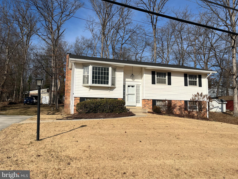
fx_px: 186
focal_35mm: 27
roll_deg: -1.5
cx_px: 123
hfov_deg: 65.3
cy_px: 87
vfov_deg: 51.3
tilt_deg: +4.3
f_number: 1.6
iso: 50
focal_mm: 5.1
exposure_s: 1/6494
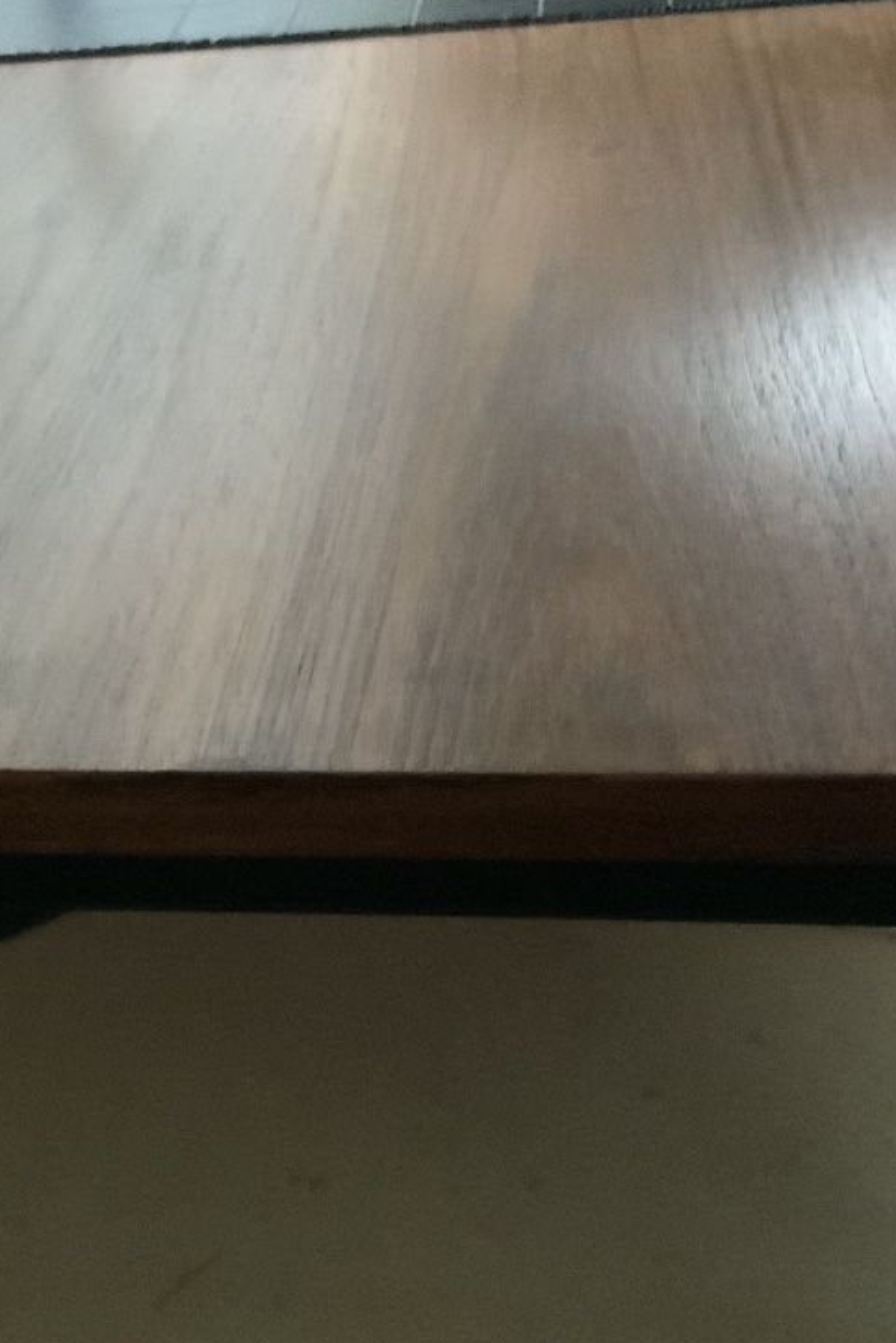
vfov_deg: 39.5
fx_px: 1866
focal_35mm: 50
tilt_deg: -38.9
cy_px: 777
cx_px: 284
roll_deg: +8.7
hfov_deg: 26.8
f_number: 1.8
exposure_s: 1/24
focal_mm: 3
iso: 640
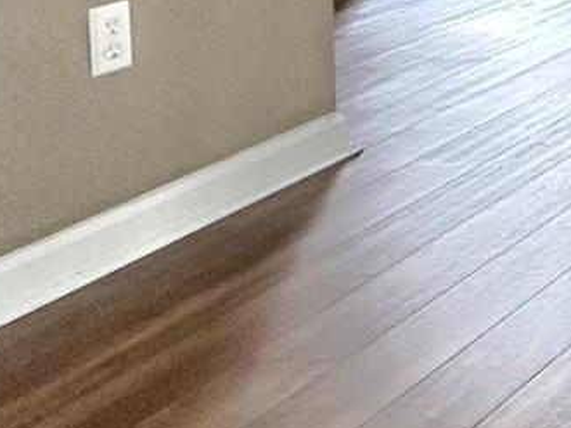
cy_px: -282
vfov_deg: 15.2
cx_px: 1443
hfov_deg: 13.9
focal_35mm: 87
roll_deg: -0.1
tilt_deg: -2.6
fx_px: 1434
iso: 250
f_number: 2.2
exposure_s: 1/99
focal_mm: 2.22
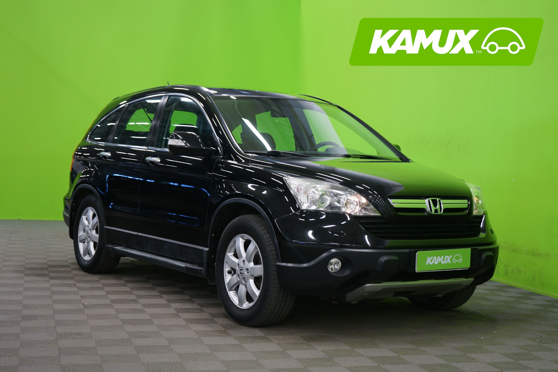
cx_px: 279
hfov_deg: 36.2
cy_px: 186
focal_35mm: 55
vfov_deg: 24.6
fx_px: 852
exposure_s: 1/8
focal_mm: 55
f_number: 5
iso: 400
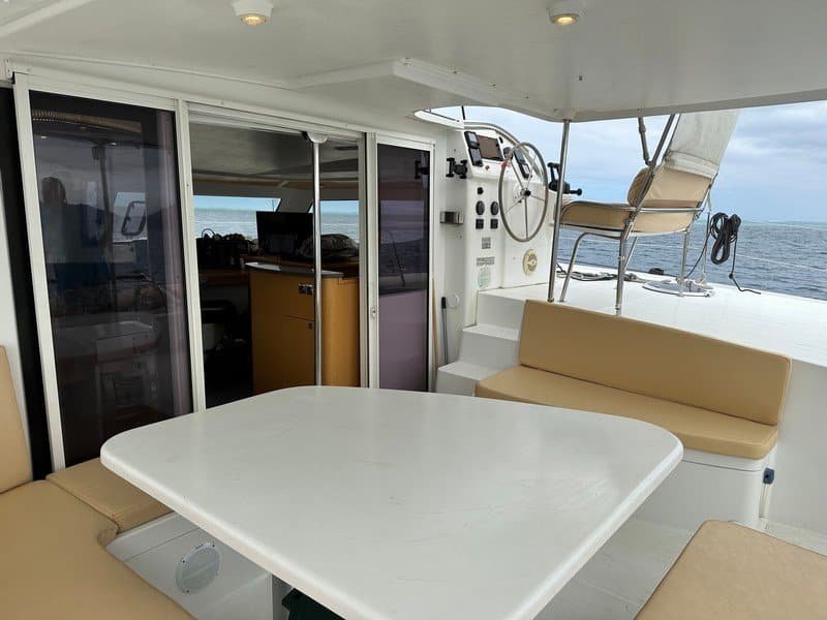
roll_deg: -0.9
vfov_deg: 56.8
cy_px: 310
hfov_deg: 71.6
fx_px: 573
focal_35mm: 24
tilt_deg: -10.0
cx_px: 414
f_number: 1.78
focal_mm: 6.86
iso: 80
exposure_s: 1/3472
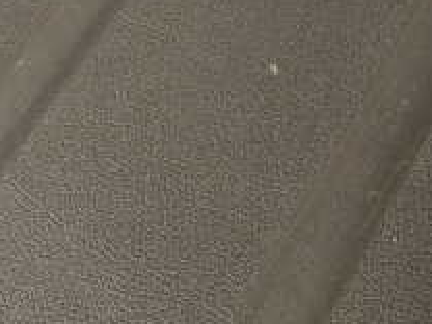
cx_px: 23
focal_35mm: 72
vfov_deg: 19.9
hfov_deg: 25.9
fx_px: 899
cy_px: 10
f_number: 2
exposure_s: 1/60
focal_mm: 4.5
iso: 100
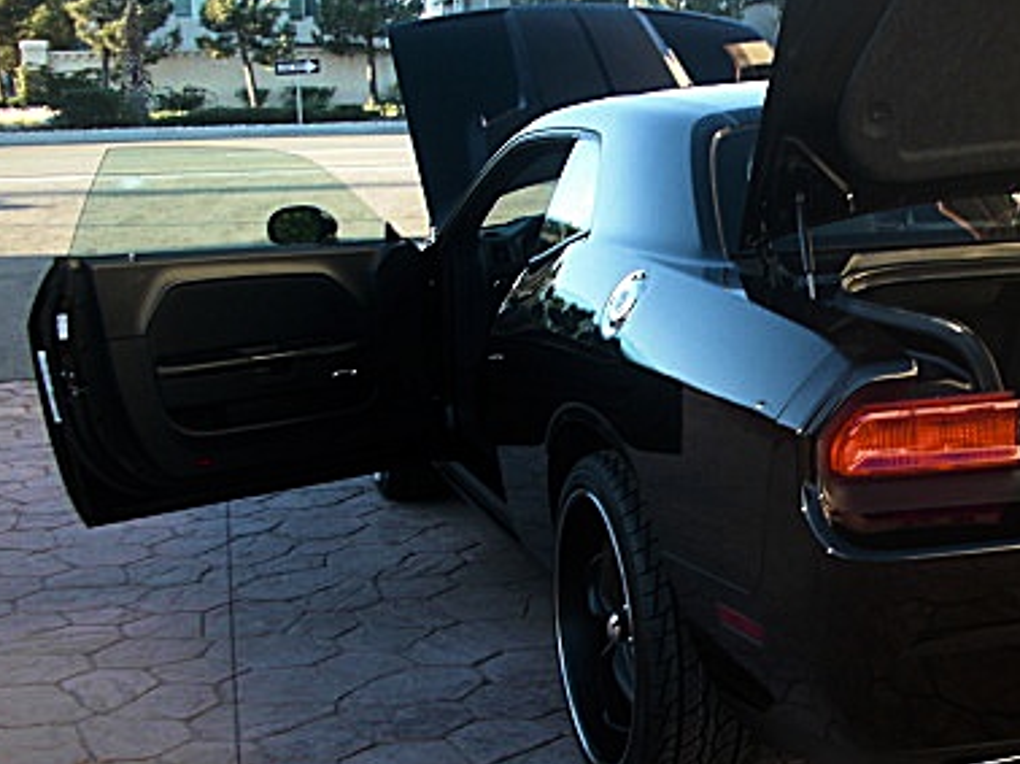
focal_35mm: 61
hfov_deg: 30.8
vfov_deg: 24.0
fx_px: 1796
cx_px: 831
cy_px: 421
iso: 50
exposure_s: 1/80
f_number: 2.8
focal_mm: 6.3
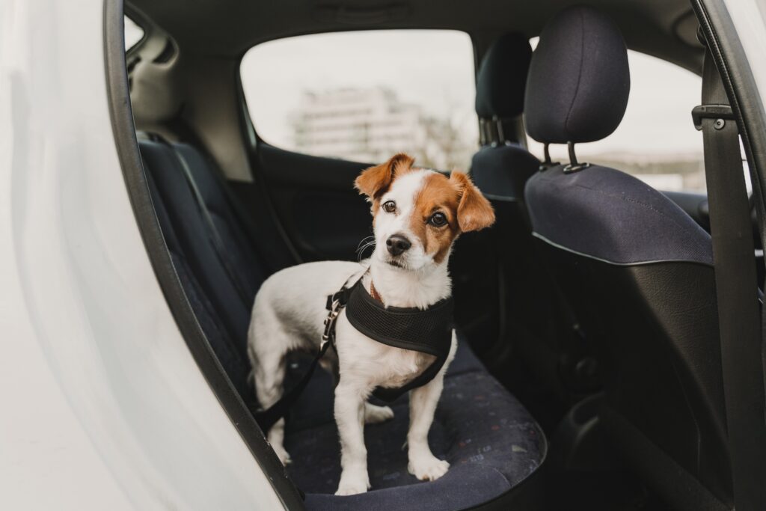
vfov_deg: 37.9
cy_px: 256
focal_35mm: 35
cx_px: 383
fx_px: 745
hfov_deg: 54.4
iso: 800
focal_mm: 35
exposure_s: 1/640
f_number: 2.8
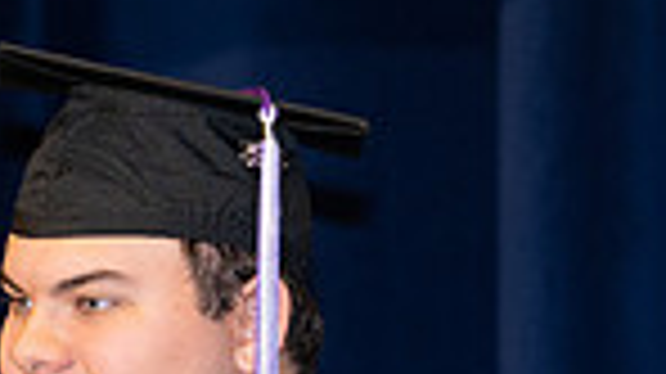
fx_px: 14312
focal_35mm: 811
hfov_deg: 2.7
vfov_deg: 1.5
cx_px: -135
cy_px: 685
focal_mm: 175
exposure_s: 1/80
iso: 1000
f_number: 5.6
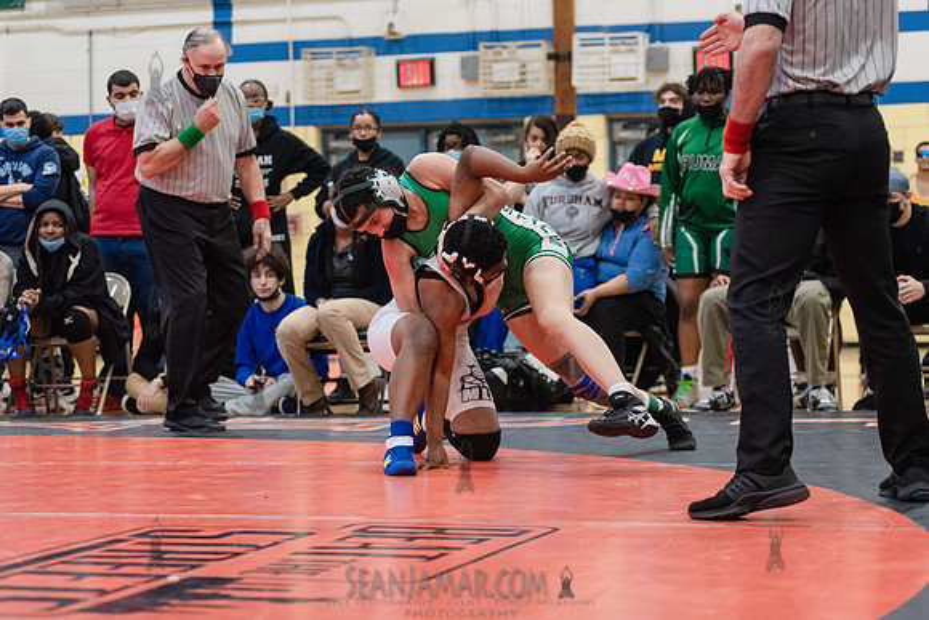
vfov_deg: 15.9
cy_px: 310
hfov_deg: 23.6
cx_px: 464
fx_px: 2220
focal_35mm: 86
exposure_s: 1/400
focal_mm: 80
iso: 4000
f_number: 3.5
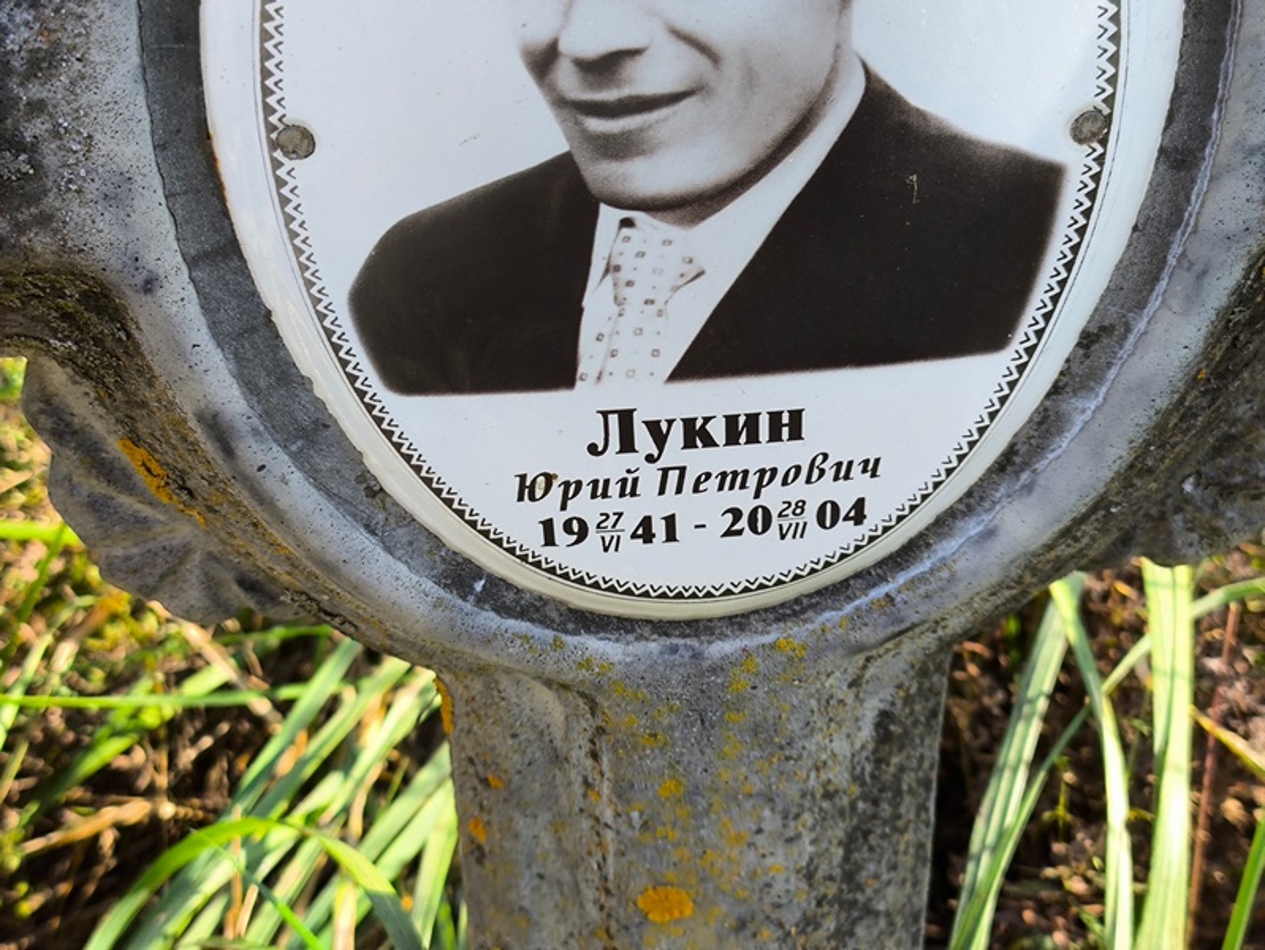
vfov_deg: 29.1
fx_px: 1828
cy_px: 475
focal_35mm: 50
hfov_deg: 38.2
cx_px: 632
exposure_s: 1/255
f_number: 1.7
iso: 50
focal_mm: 4.71
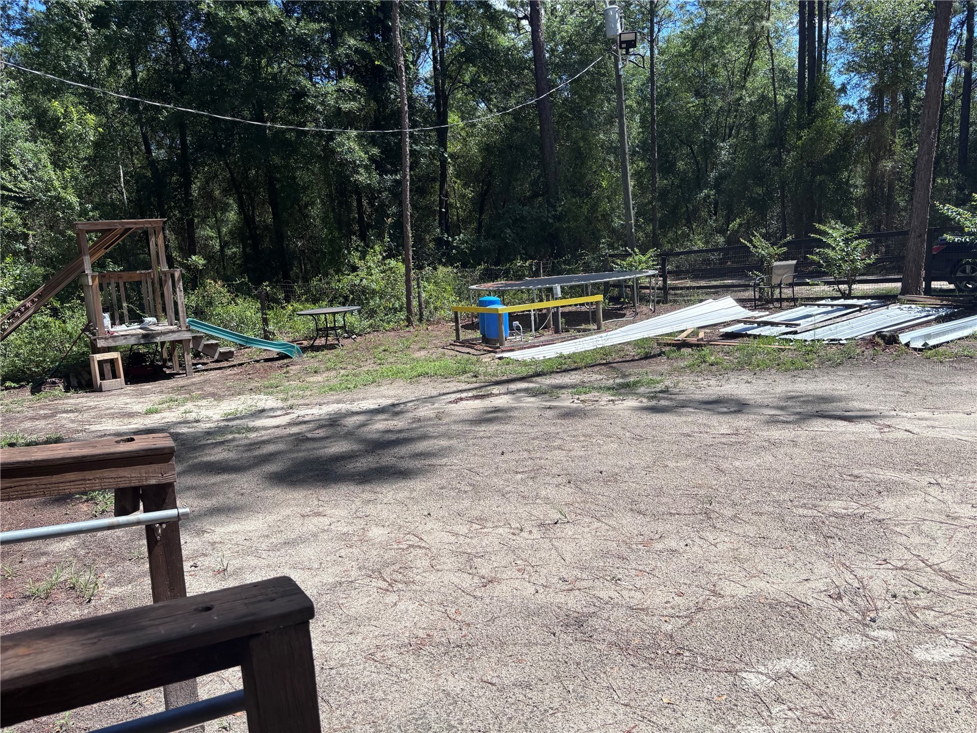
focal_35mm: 26
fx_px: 734
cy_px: 366
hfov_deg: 67.3
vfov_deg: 53.1
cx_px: 488
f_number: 1.6
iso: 50
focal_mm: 5.96
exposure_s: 1/3106
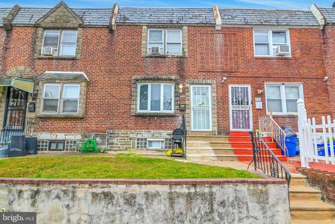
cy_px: 112
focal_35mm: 22
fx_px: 205
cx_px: 168
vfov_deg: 57.3
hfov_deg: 78.5
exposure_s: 1/6
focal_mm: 22
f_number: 20
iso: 200
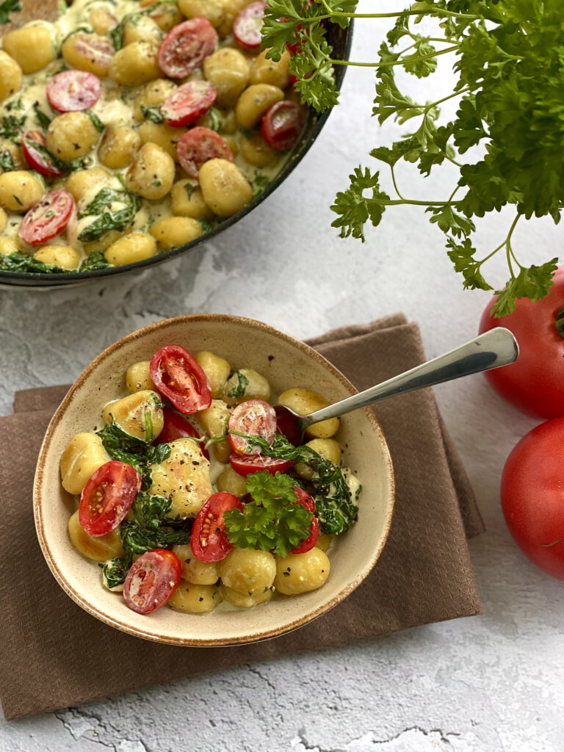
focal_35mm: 52
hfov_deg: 28.0
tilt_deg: -73.3
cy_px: 376
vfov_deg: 36.8
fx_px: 1130
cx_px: 282
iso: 64
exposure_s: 1/122
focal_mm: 6
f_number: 2
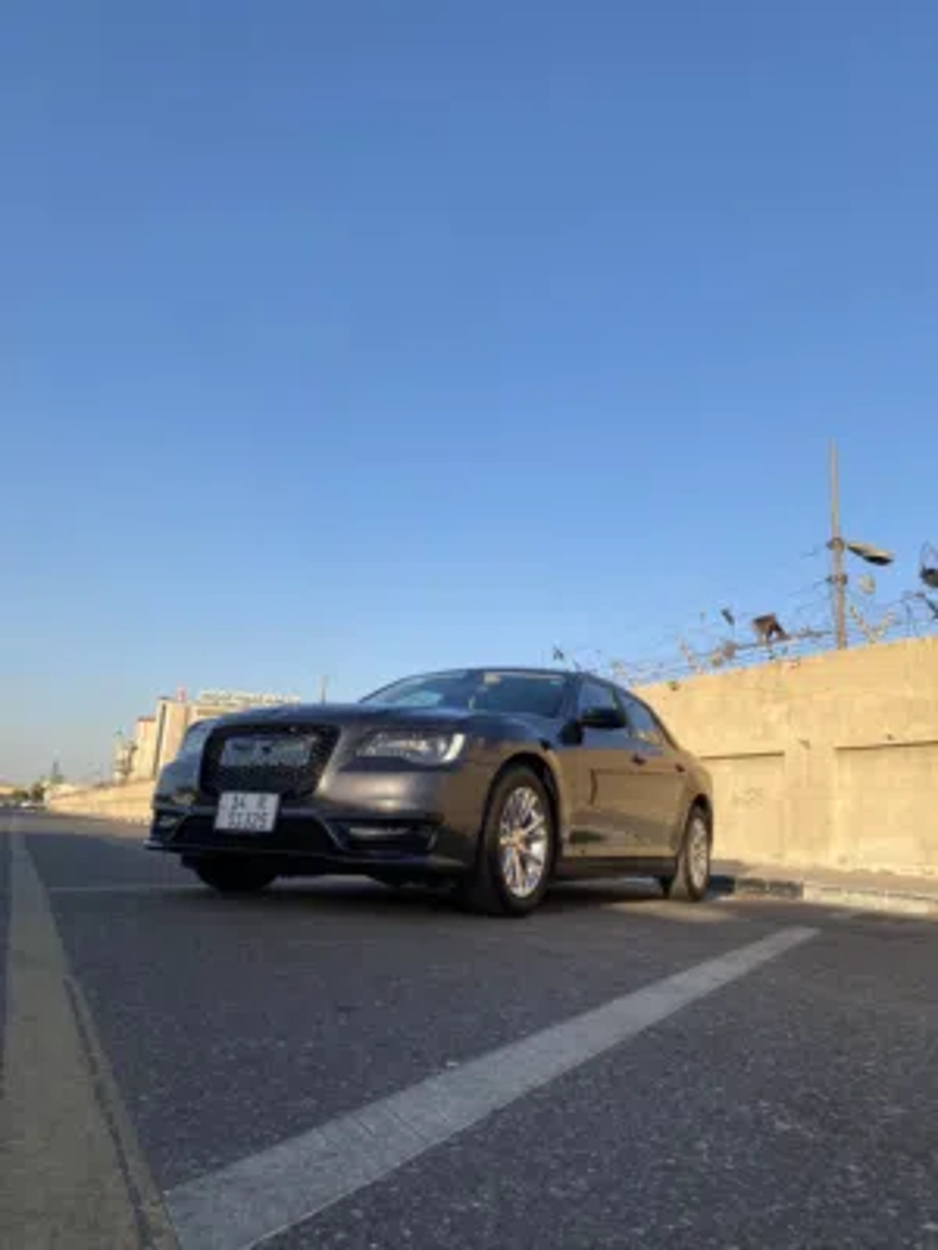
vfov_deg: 67.3
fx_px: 939
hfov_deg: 53.1
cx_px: 469
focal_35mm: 26
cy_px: 625
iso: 32
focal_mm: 4.25
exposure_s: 1/1543
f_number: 1.8
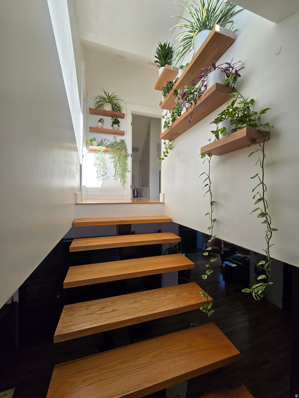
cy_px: 199
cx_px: 150
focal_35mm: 13
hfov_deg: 89.9
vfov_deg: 106.2
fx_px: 150
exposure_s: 1/400
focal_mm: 2.2
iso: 50
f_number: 2.2
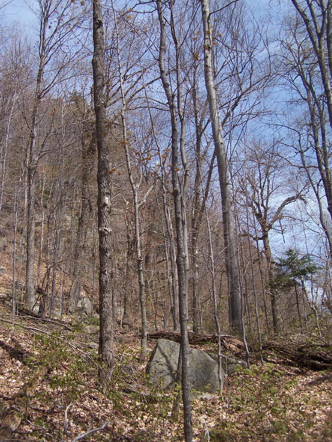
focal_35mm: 40
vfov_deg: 46.8
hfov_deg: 36.0
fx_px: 511
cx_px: 158
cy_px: 215
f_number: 2.8
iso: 80
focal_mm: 6.3
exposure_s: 1/1000
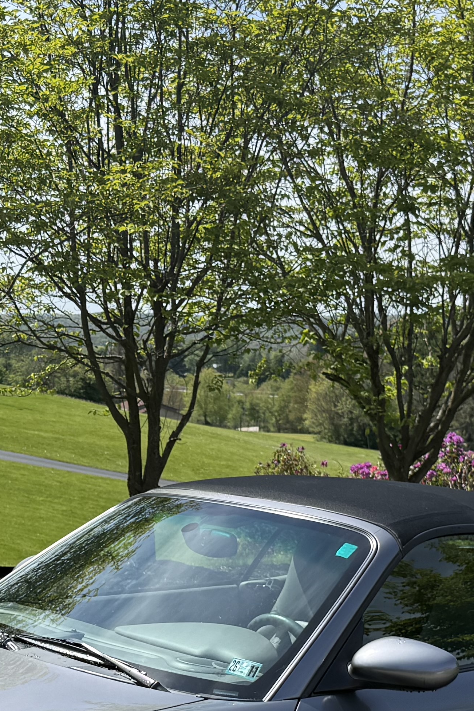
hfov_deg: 18.7
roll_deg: -0.9
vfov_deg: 26.9
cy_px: 614
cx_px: 194
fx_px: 1442
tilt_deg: -12.1
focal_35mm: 73
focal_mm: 6.76
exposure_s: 1/4975
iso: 100
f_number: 1.78
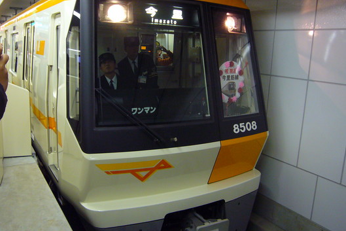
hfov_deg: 57.2
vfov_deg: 40.0
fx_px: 317
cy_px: 122
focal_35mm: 33
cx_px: 165
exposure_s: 1/15
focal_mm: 4.6
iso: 200
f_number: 2.8
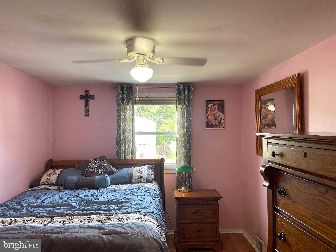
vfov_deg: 53.1
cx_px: 168
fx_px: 252
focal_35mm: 26
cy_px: 126
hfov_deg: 67.3
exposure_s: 1/60
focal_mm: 4.25
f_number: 1.8
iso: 64
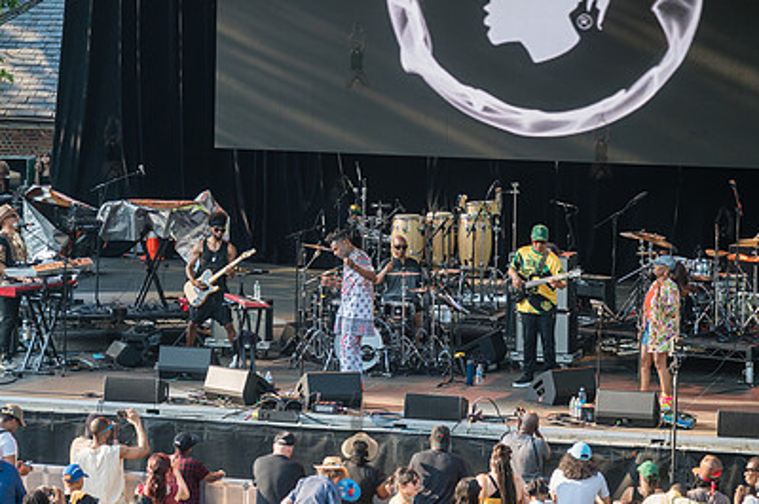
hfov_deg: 15.5
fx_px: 2781
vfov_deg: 10.4
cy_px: 237
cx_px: 355
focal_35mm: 132
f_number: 4.5
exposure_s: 1/400
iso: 400
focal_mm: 91
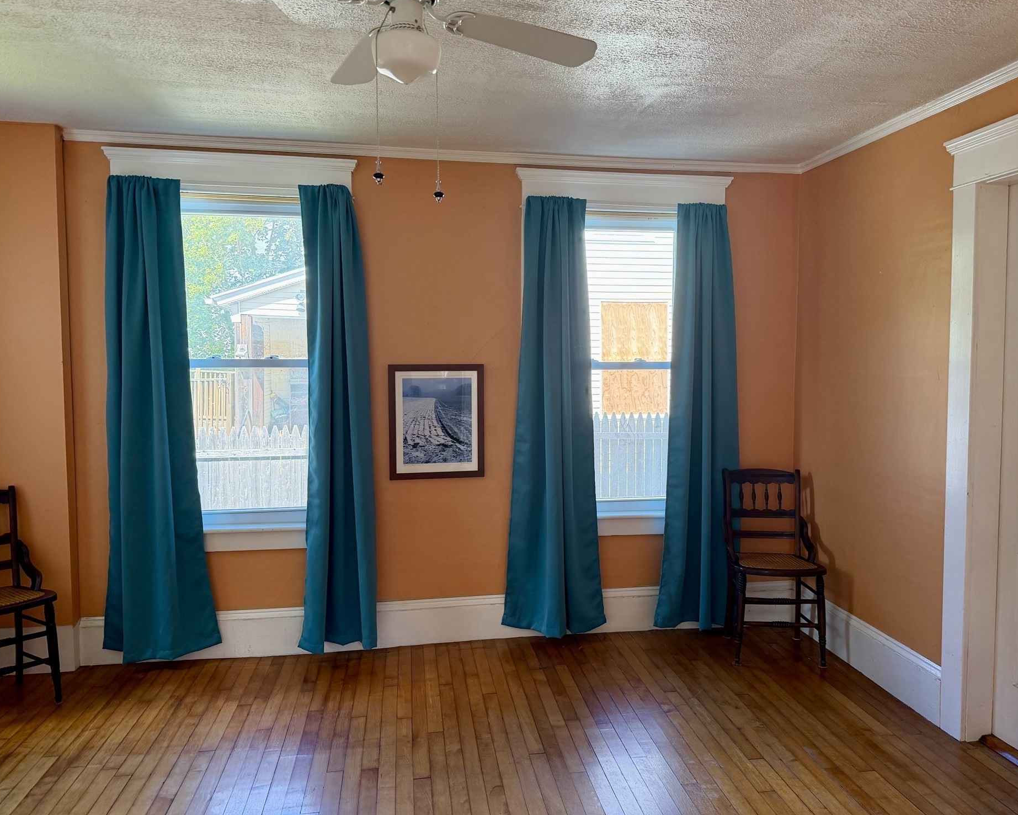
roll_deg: +0.4
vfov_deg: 54.9
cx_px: 539
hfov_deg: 66.0
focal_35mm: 26
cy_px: 392
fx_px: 783
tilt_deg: -3.6
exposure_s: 1/164
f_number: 1.78
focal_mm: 6.76
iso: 200
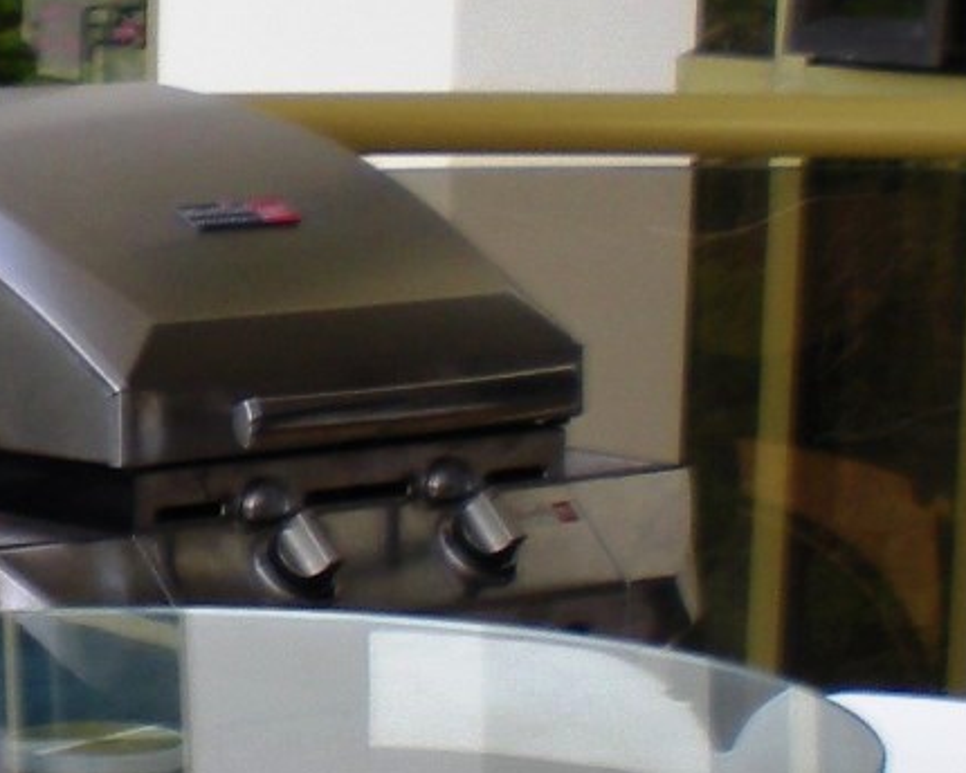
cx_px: -88
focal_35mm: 169
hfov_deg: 11.3
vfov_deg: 9.1
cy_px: 603
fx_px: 4832
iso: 64
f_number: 4.6
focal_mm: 6.3
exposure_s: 1/144
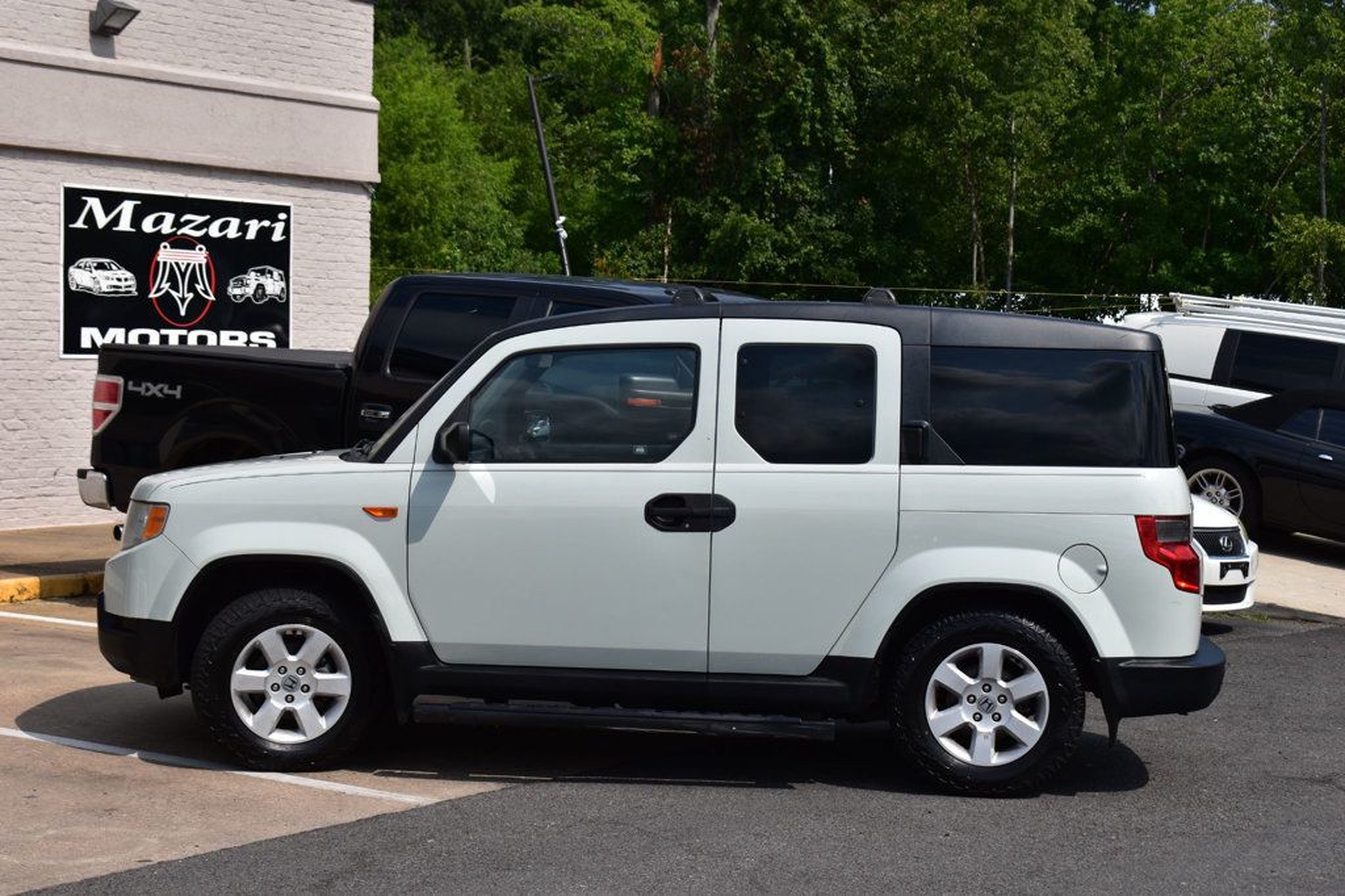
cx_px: 672
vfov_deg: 19.7
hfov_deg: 29.3
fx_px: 2577
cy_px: 448
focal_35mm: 69
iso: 200
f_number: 11
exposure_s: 1/500
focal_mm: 46
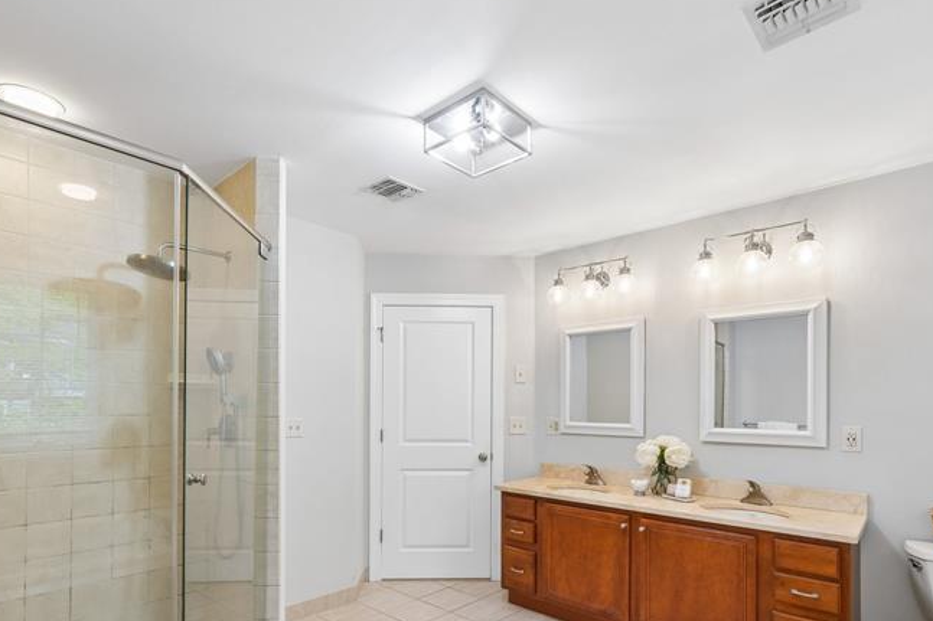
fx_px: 492
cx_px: 466
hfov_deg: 86.9
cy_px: 401
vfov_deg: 63.3
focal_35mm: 19
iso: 500
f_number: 5
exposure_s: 1/55
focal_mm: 8
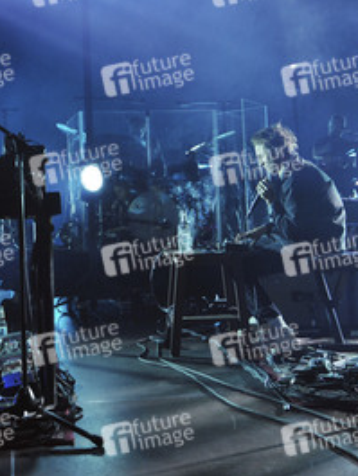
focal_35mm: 49
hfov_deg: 29.3
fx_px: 675
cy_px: 210
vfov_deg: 38.8
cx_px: 99
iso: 1600
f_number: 2.8
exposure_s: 1/160
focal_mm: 30
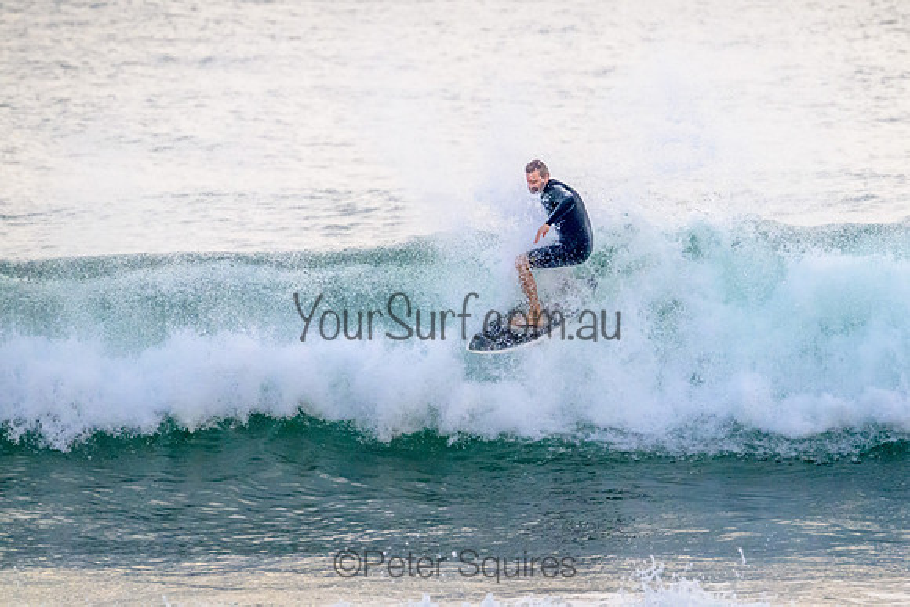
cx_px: 569
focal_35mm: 750
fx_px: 18971
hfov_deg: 2.7
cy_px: 227
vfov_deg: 1.8
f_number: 11
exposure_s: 1/2000
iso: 4000
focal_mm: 600
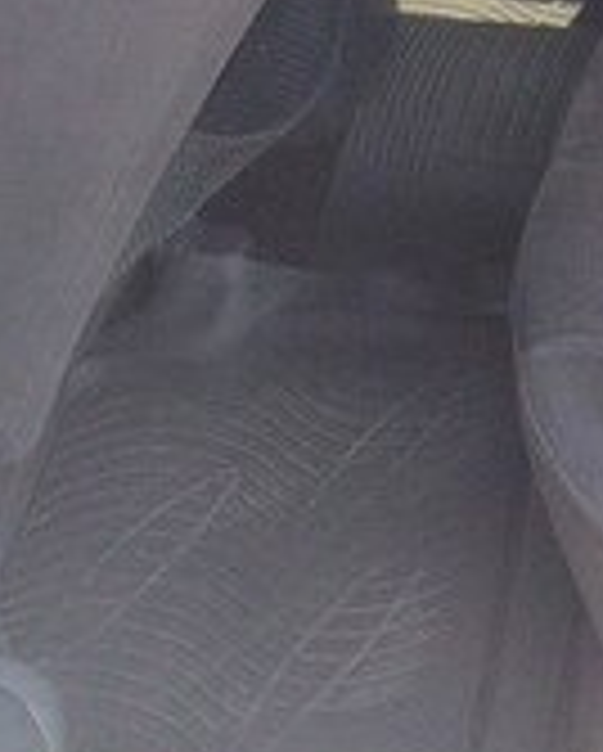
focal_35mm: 84
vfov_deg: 21.1
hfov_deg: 17.2
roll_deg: -1.1
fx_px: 1870
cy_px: -153
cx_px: 792
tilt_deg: -32.3
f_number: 2.2
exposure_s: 1/100
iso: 32
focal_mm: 4.15
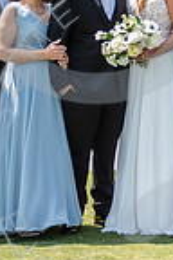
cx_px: 260
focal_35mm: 210
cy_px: -1
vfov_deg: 9.7
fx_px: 1514
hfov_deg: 6.5
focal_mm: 52
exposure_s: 1/800
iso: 100
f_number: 2.8
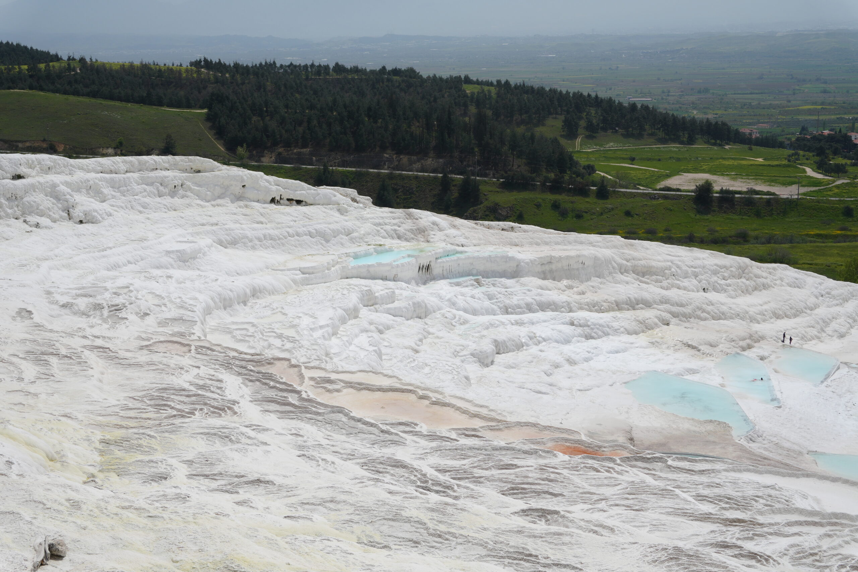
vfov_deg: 27.3
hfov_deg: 40.0
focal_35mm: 50
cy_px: 286
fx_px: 1180
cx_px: 429
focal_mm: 33
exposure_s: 1/400
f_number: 11
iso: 100
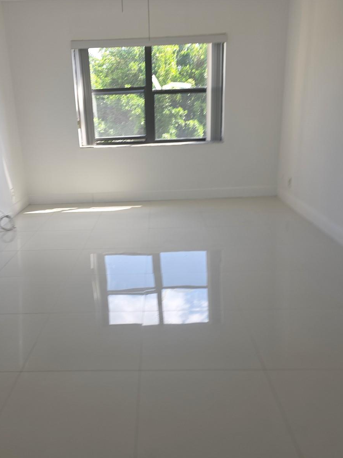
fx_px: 410
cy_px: 230
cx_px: 134
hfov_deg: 45.1
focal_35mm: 31
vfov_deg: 58.4
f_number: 1.7
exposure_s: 1/120
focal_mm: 6.3
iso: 20
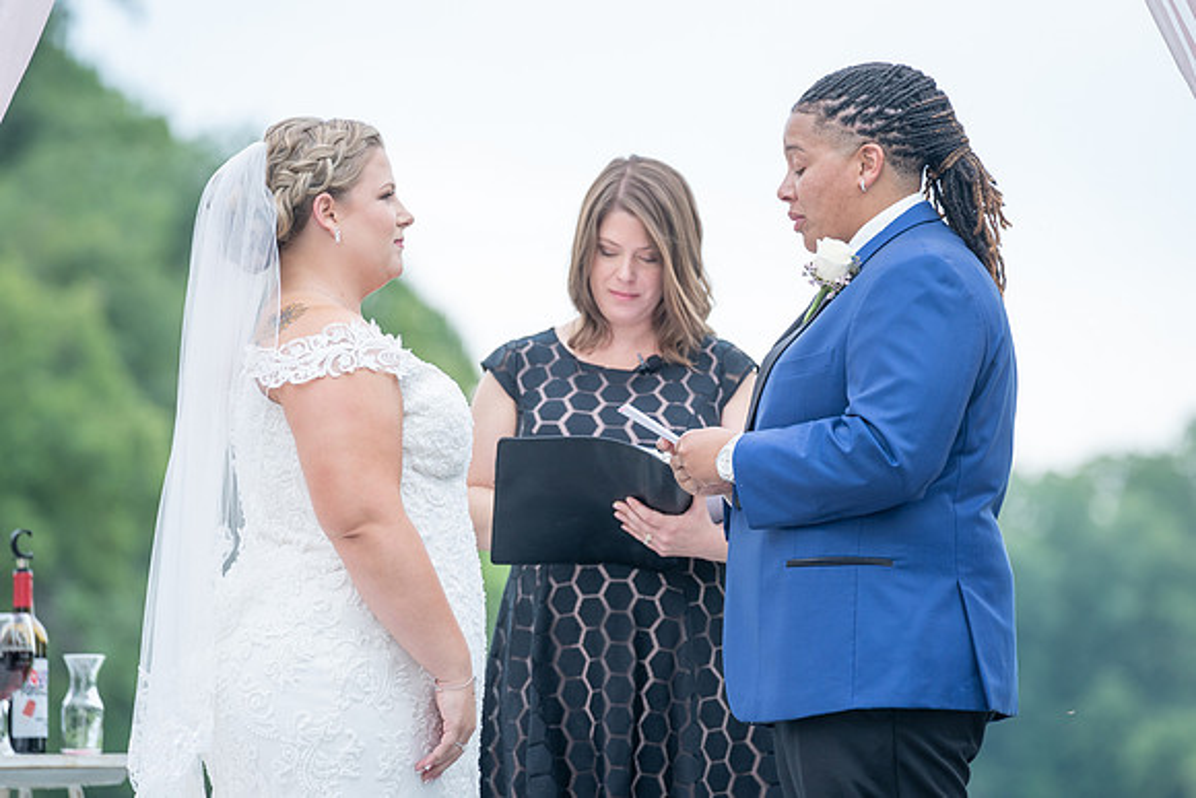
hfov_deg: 9.5
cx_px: 669
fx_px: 7182
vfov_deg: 6.4
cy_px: 386
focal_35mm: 216
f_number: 4
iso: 160
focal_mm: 191
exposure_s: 1/200
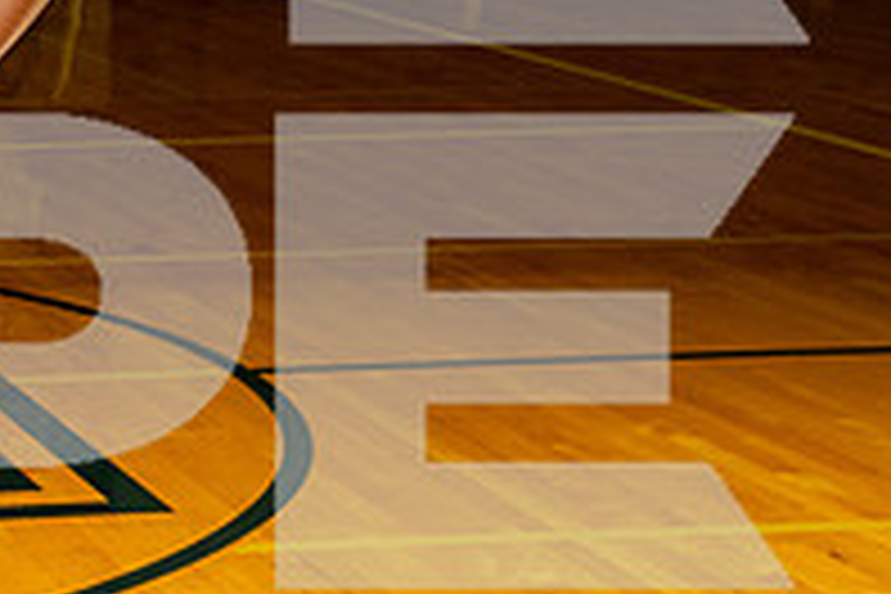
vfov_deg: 10.2
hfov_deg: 14.7
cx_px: -334
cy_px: -200
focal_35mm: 132
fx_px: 3267
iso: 1000
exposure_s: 1/250
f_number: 8
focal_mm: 44
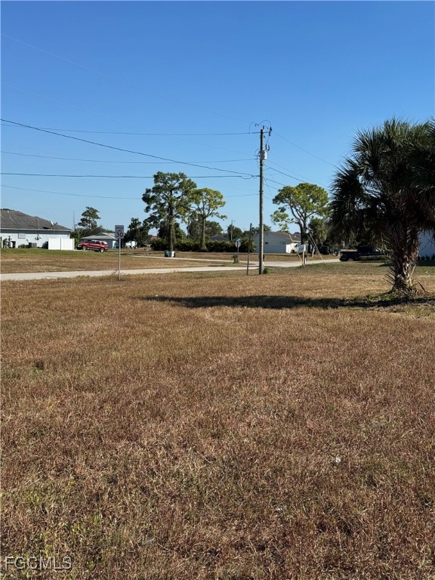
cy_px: 290
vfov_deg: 39.7
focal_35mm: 48
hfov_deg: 30.3
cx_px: 218
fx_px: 804
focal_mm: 6.76
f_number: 1.78
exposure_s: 1/5376
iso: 64
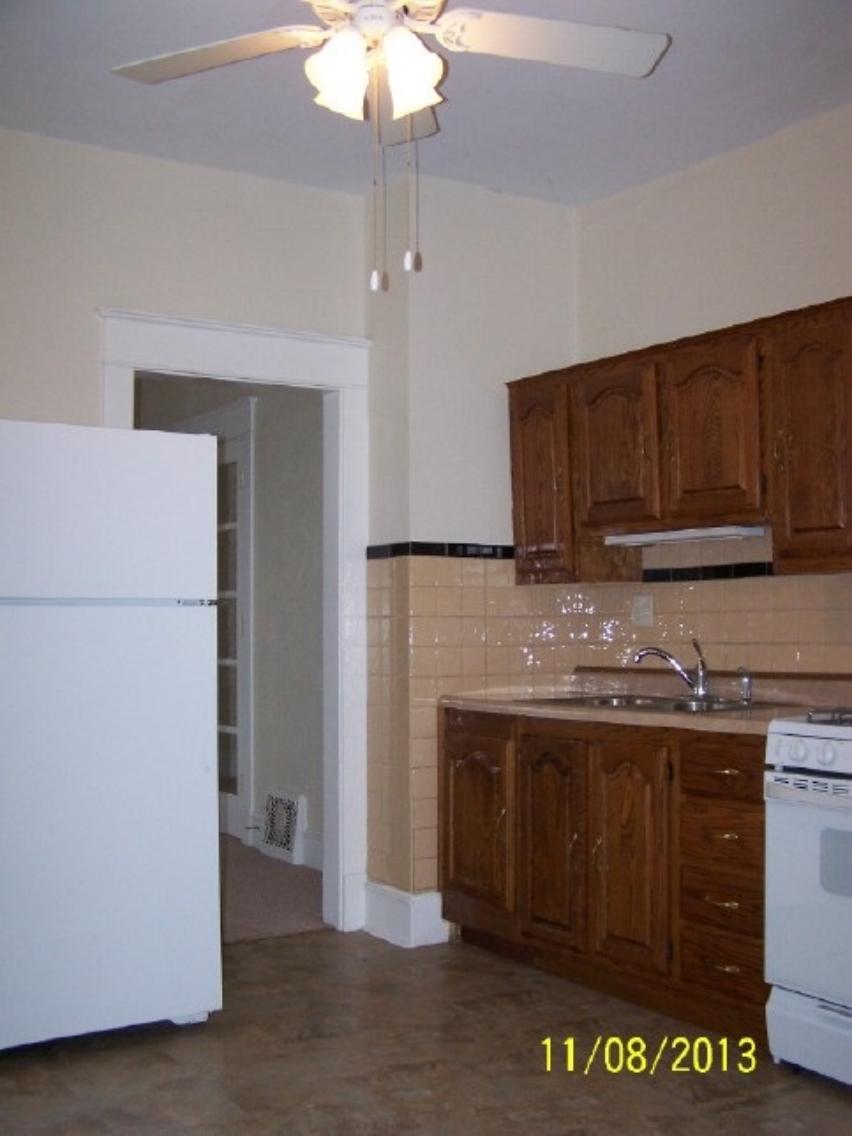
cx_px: 426
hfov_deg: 37.7
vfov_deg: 49.0
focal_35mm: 38
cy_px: 568
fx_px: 1247
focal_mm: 6.3
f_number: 2.8
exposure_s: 1/60
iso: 140
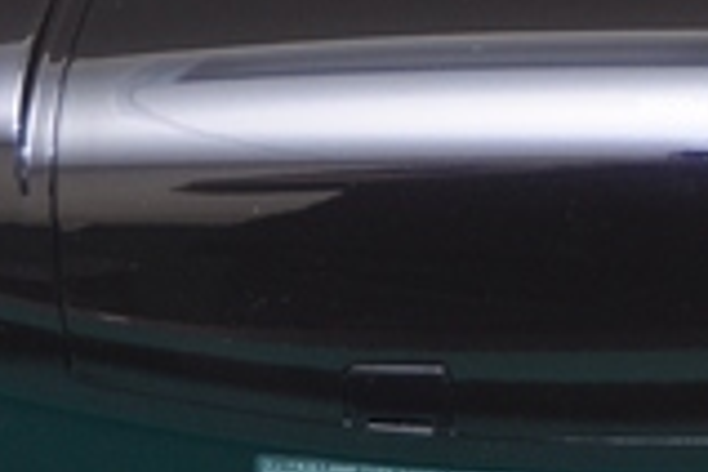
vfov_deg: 6.6
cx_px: 699
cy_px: -171
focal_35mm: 205
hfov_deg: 10.0
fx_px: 4031
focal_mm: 34
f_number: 5
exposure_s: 1/60
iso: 400
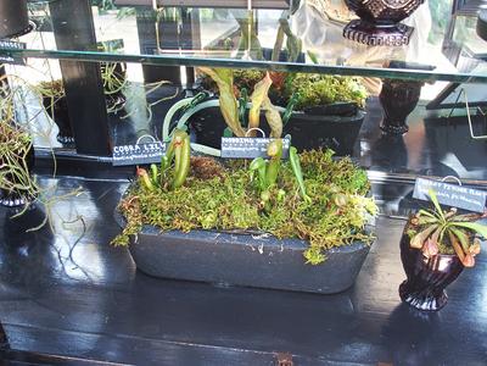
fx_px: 492
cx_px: 244
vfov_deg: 40.7
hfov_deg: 52.6
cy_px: 183
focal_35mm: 35
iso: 200
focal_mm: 7.4
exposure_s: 1/60
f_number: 2.8
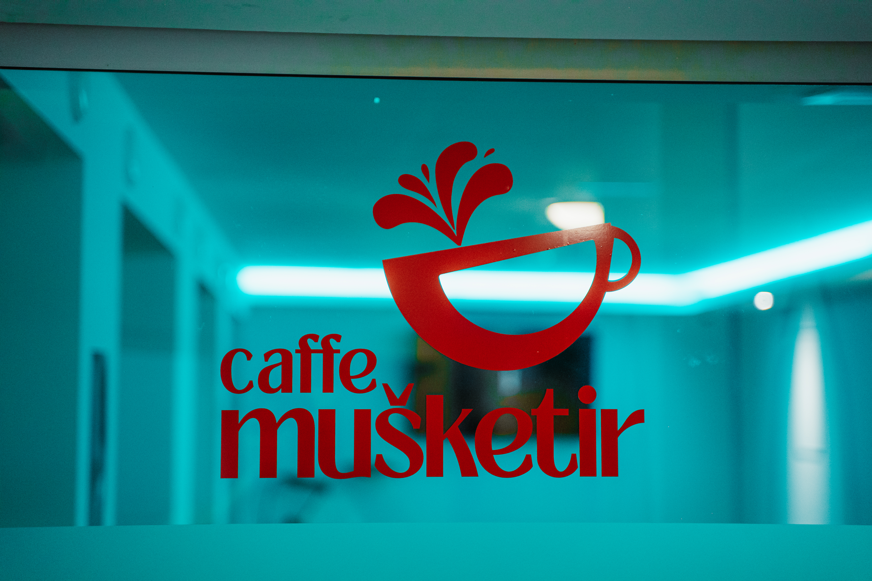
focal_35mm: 75
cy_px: 290
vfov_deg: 18.2
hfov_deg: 27.0
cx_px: 436
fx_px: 1817
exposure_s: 1/125
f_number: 2.8
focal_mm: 75
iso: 1600
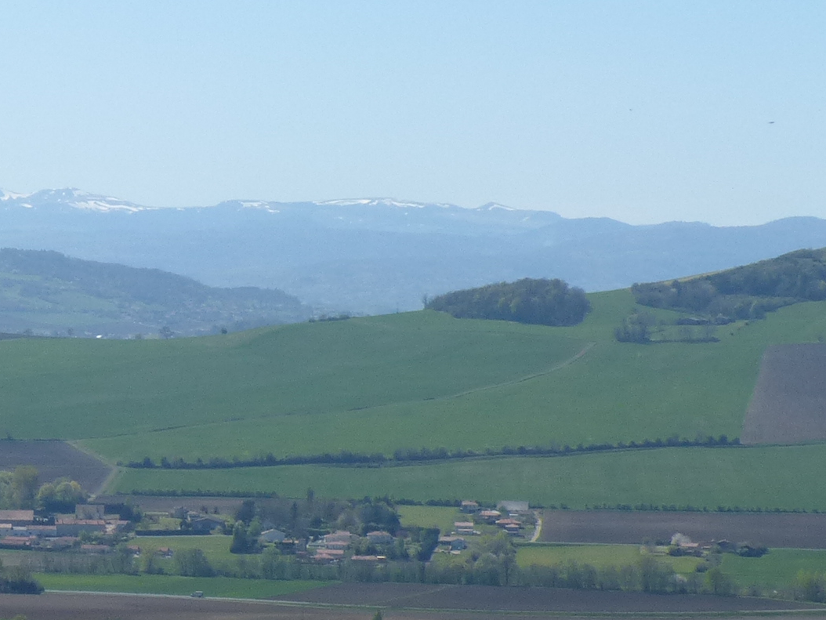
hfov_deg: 11.1
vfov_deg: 8.6
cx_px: -313
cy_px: 299
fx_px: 4129
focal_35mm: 173
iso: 100
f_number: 4
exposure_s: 1/1300
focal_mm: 9
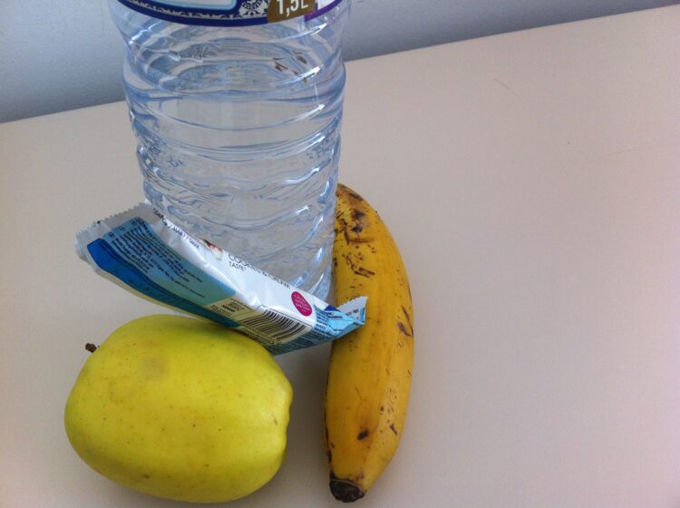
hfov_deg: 52.7
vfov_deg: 40.6
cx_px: 340
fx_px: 686
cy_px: 254
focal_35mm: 35
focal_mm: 3.85
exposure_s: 1/60
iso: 80
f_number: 2.8
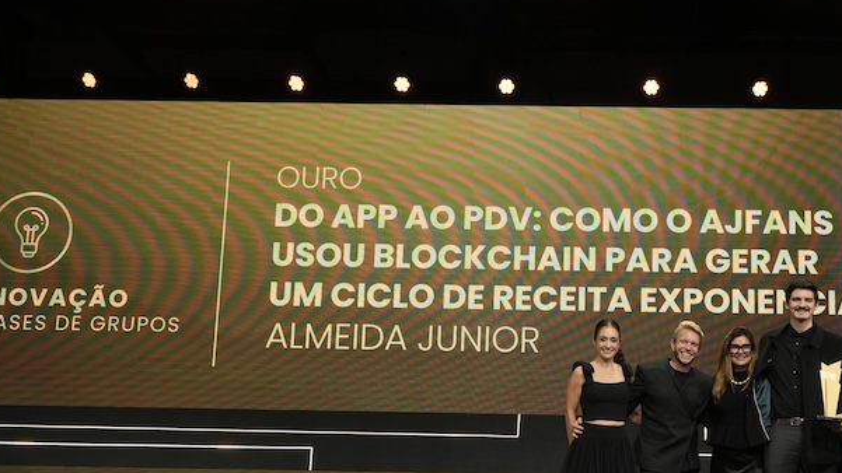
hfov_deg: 38.0
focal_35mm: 54
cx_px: 572
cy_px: 313
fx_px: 1206
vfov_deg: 22.1
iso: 2000
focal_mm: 31
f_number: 9
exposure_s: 1/125
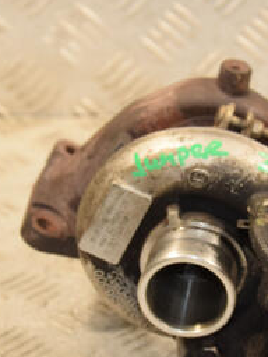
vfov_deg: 11.2
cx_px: 230
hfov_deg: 8.4
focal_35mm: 176
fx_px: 1817
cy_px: 205
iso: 800
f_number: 5.6
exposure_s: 1/200
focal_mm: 52
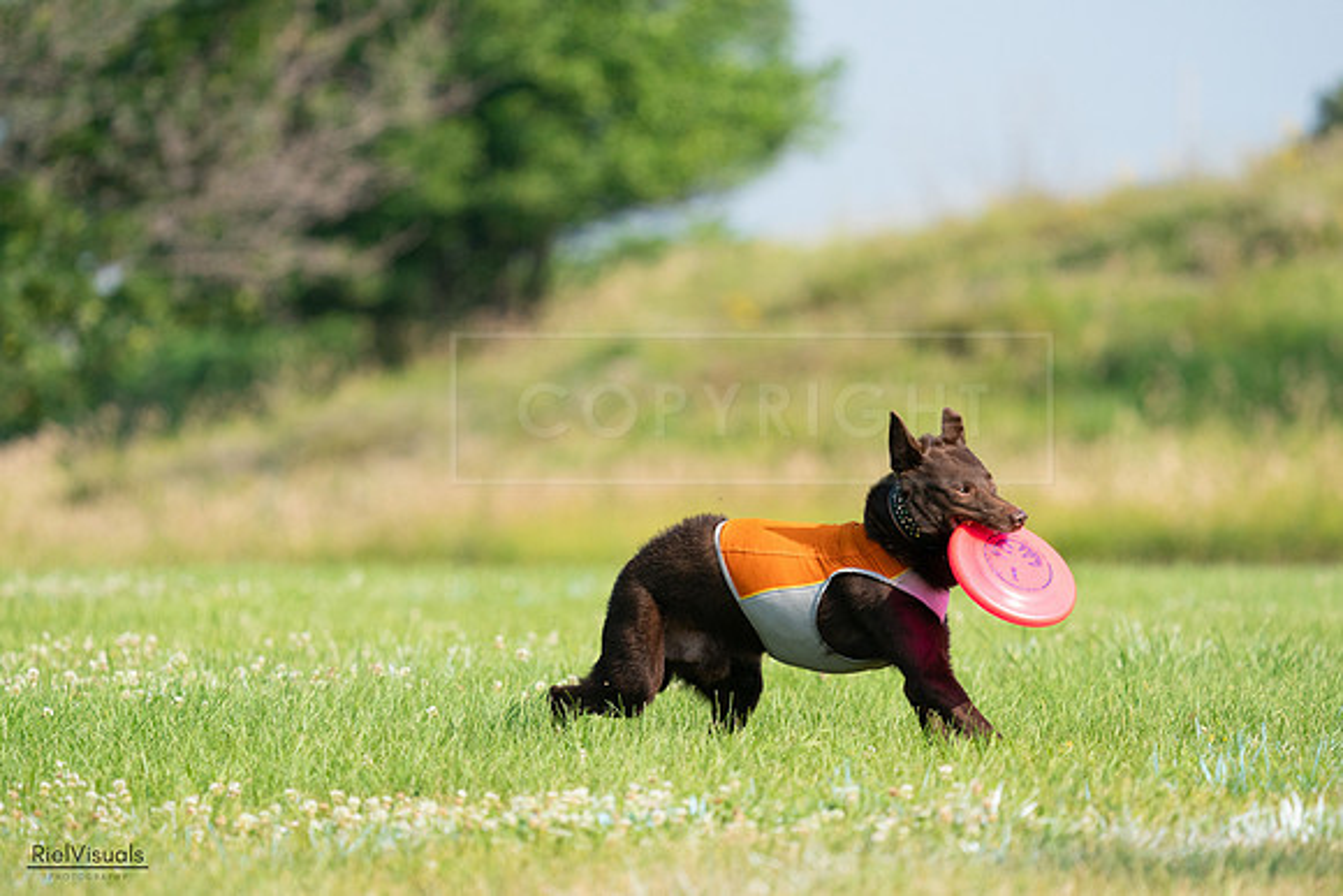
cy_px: 448
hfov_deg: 5.6
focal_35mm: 368
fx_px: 13731
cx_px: 672
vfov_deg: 3.7
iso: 2000
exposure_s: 1/4000
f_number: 6.3
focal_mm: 368
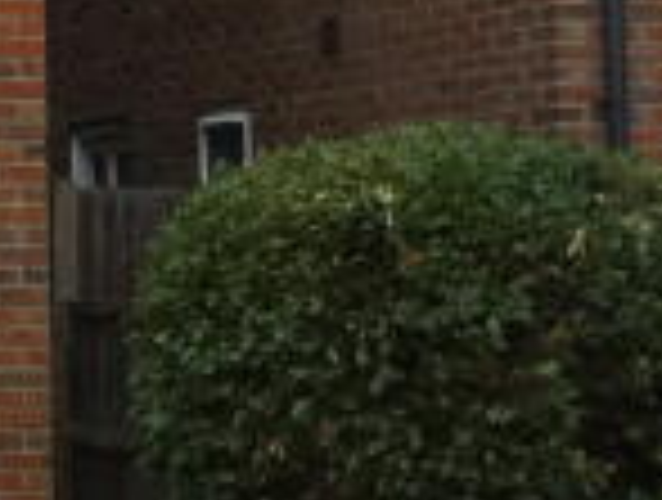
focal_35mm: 139
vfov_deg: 10.7
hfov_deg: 12.0
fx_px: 2665
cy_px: 86
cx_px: -820
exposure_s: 1/800
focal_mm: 3.6
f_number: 3.2
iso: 80
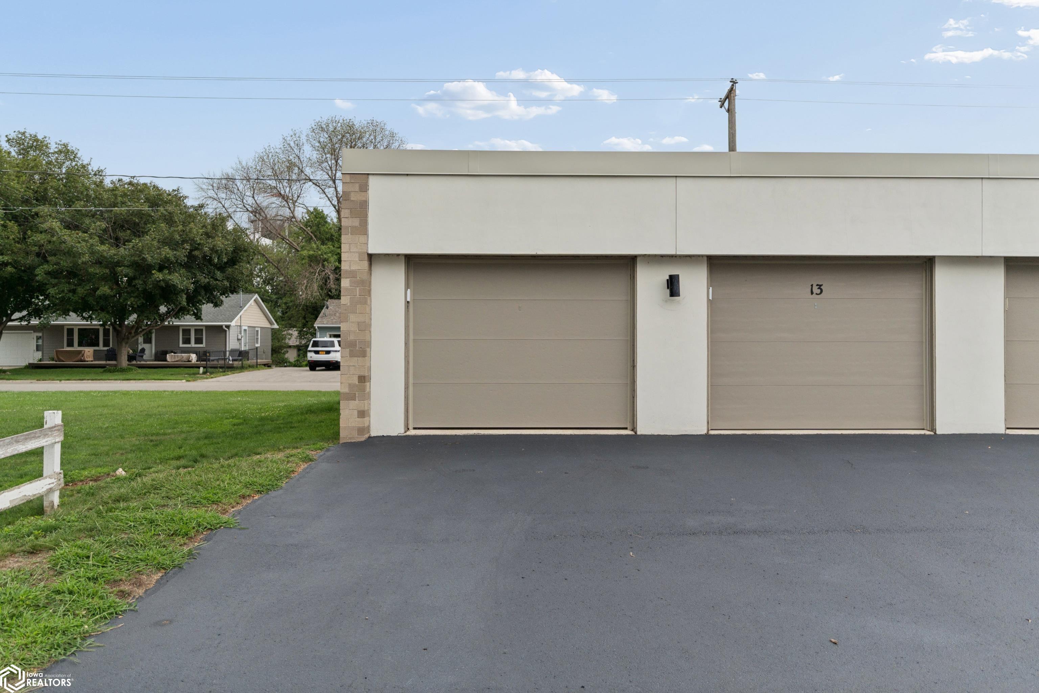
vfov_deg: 47.9
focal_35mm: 27
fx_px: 779
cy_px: 346
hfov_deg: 67.4
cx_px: 520
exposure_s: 1/800
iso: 160
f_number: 2.8
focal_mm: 18
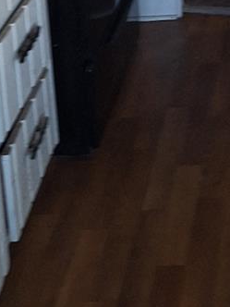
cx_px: 299
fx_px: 921
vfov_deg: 16.7
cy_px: -189
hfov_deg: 13.7
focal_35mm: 104
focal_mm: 5.54
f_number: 1.8
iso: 100
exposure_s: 1/40
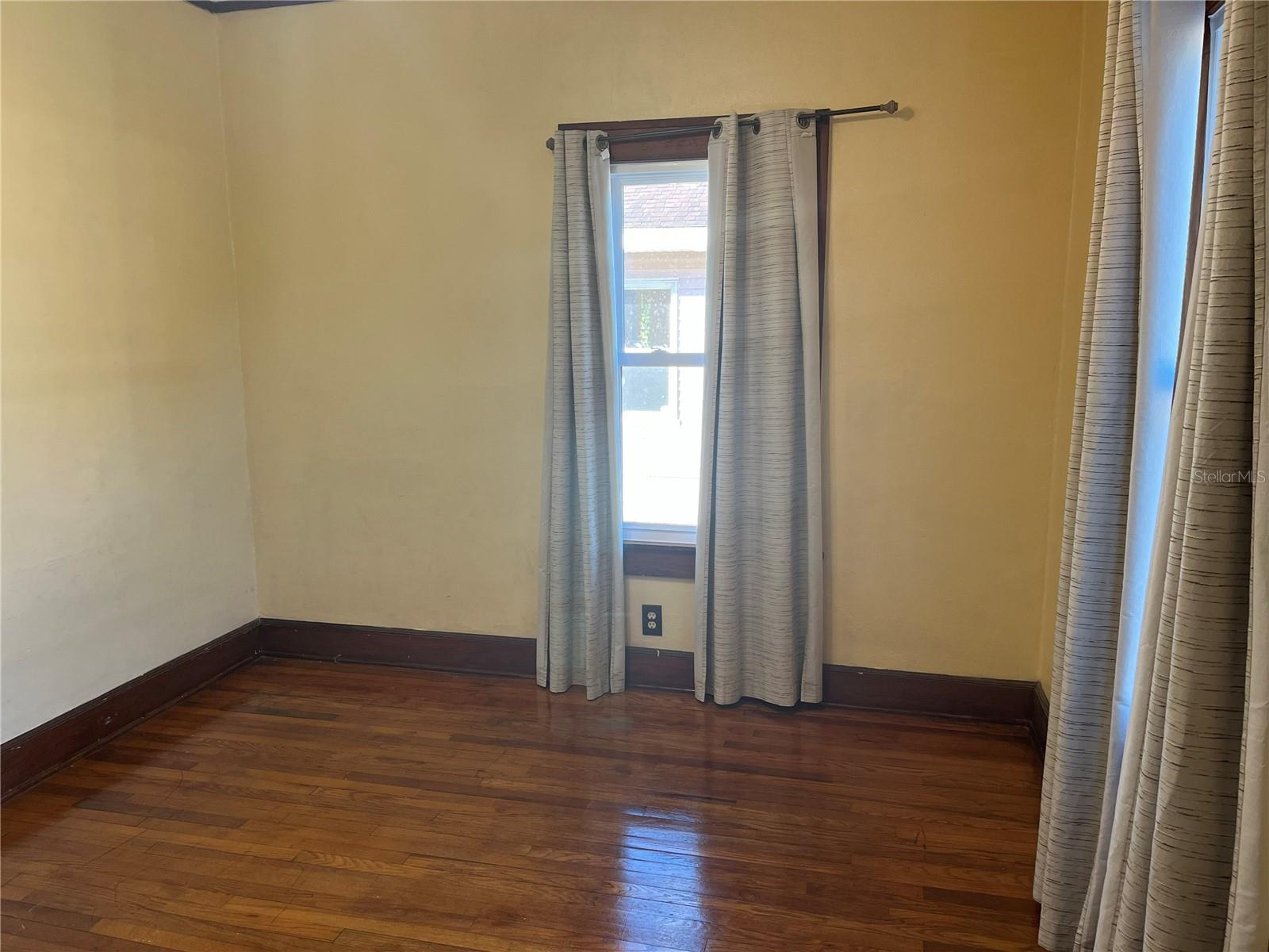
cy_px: 476
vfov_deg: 53.1
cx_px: 634
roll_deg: +0.4
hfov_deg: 67.3
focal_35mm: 26
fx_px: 953
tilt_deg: -8.9
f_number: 1.6
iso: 80
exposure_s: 1/60
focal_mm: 5.1
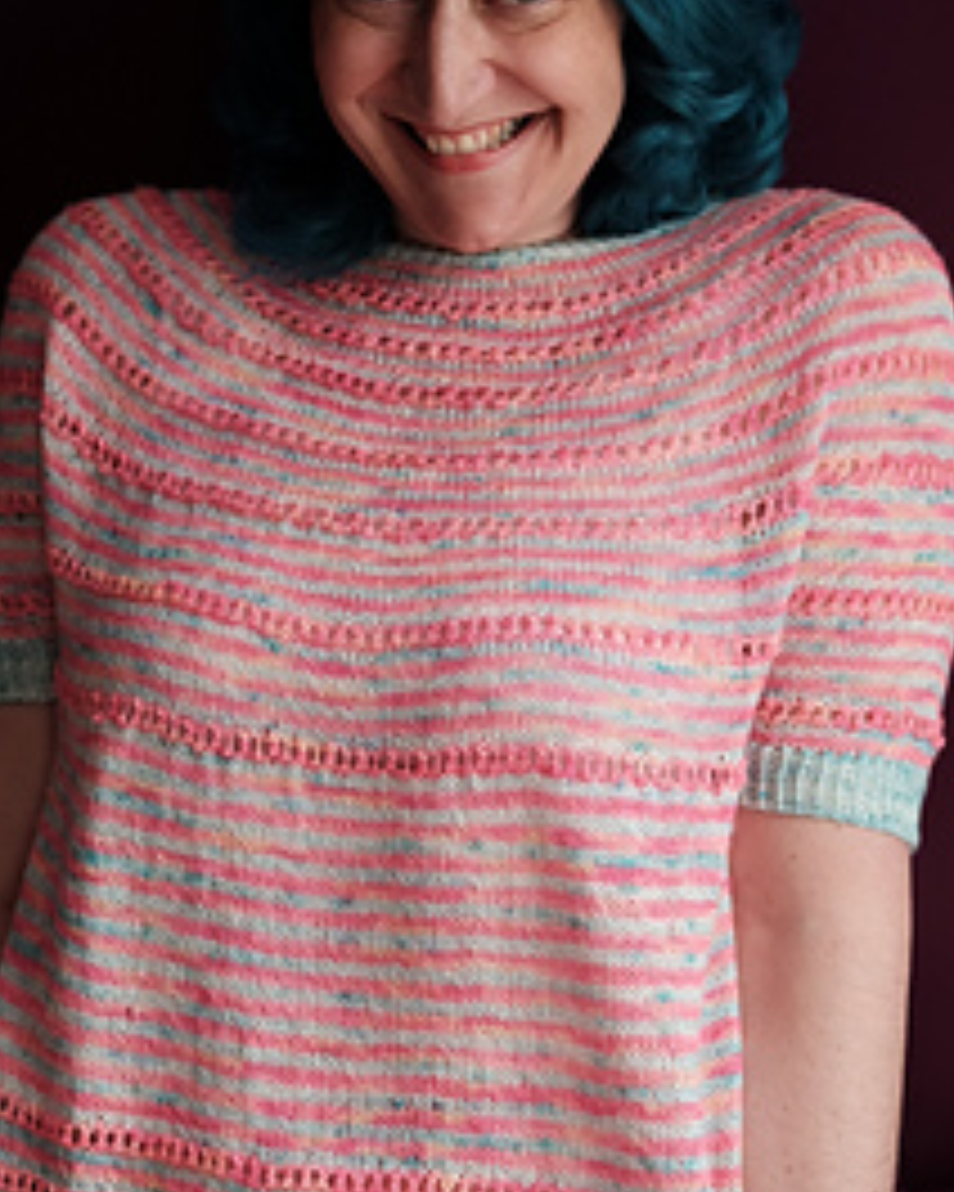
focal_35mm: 133
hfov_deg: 11.6
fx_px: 4694
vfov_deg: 14.5
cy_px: 616
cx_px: 407
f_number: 2
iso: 200
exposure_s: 1/250
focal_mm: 50
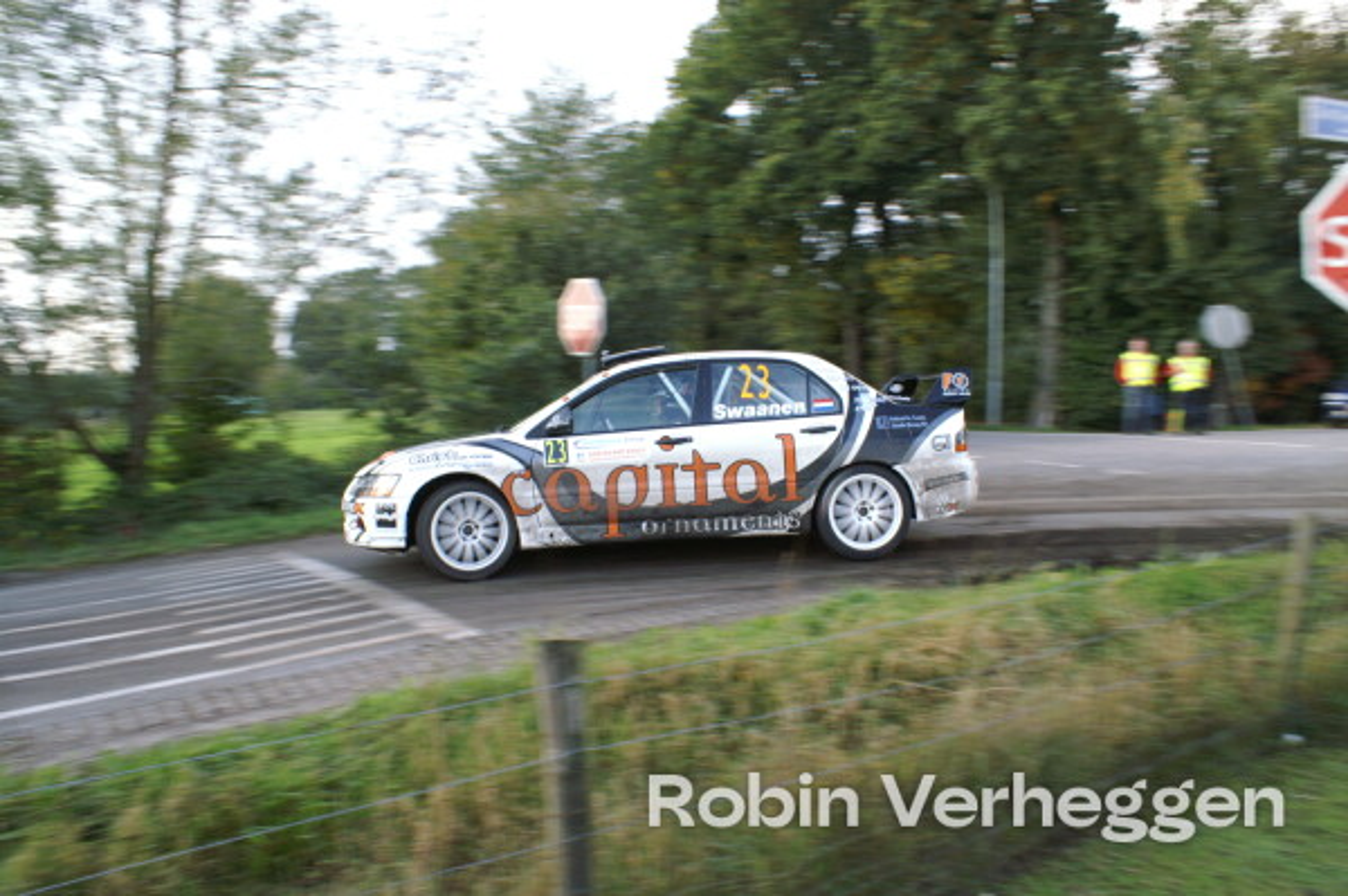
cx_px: 674
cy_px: 448
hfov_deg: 67.4
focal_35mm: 27
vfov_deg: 47.9
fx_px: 1010
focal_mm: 18
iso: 400
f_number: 10
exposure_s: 1/100
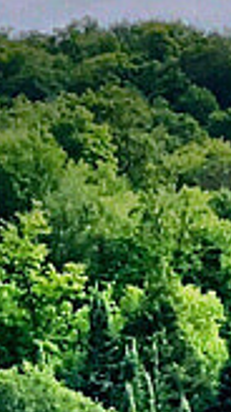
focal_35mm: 308
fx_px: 3361
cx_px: -156
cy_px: 1115
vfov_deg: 6.5
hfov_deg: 3.9
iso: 25
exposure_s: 1/578
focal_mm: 4.15
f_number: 2.2
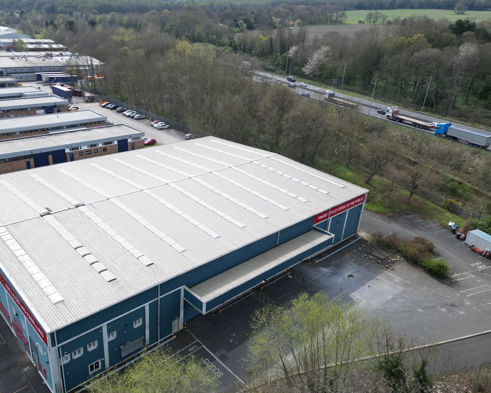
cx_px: 211
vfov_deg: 51.5
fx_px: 407
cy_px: 212
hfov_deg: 62.0
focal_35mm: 28
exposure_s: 1/2500
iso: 200
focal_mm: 6.72
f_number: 1.7
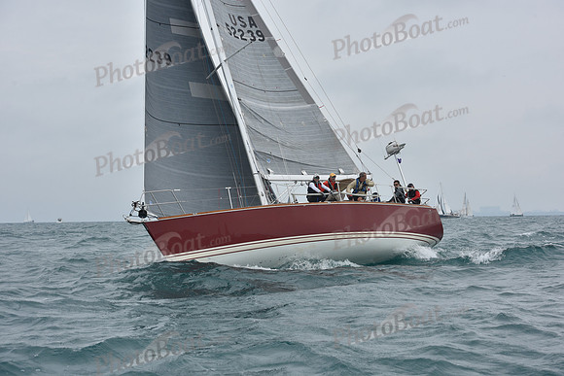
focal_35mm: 70
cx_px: 282
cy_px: 188
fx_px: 1097
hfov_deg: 28.8
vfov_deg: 19.5
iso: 250
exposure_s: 1/800
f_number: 10
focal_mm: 70
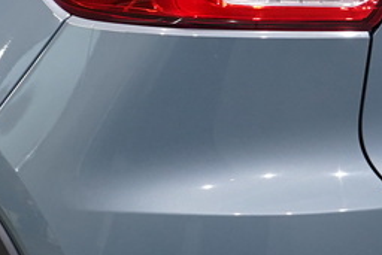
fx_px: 1476
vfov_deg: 9.9
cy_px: 57
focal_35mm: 139
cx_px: 28
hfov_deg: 14.6
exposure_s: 1/160
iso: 1600
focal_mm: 22
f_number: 3.5
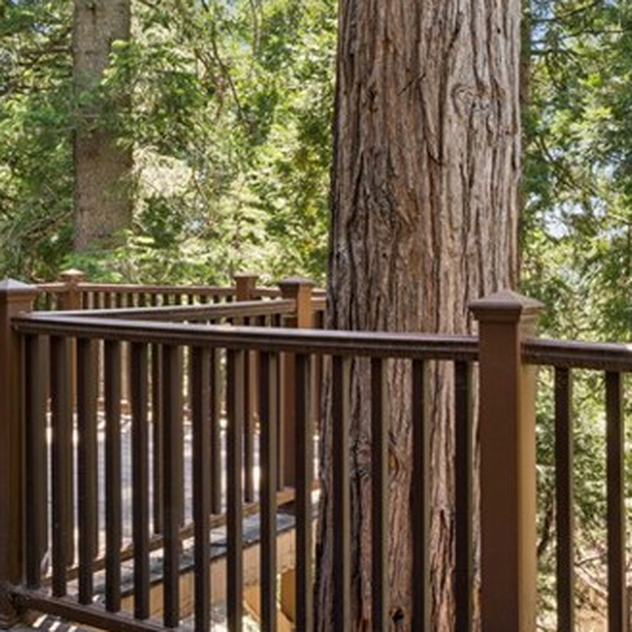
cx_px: 350
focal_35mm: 47
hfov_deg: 36.1
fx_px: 968
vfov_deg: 35.9
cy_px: 232
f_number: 22
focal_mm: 17.7
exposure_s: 1/2
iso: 100
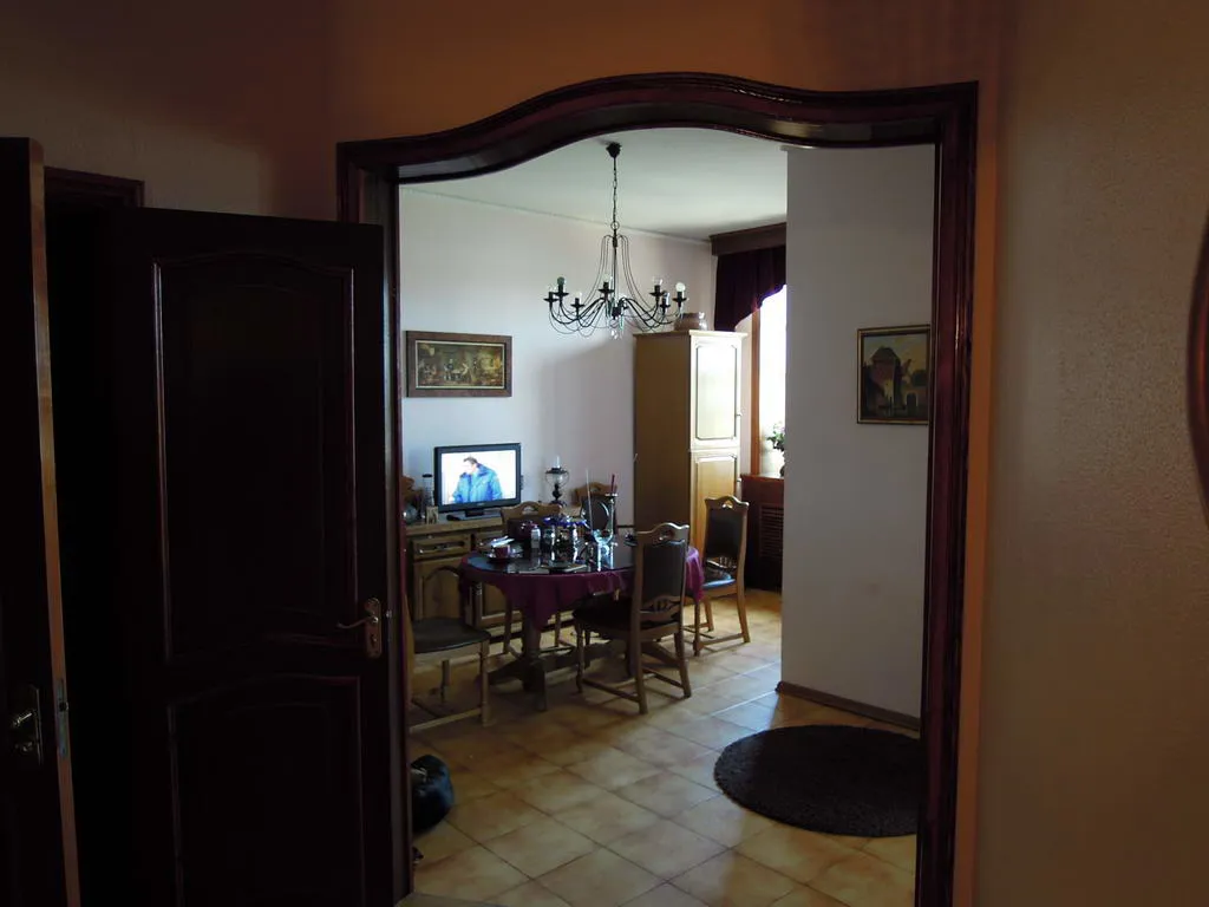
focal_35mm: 24
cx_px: 604
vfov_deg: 56.8
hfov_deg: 71.6
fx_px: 838
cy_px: 454
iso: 160
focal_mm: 4.3
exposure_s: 1/25
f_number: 1.8
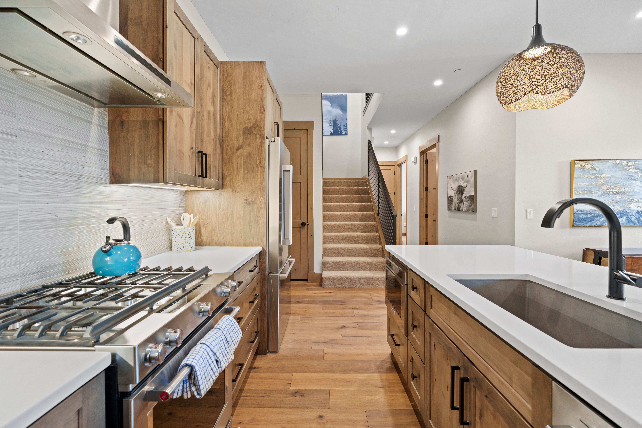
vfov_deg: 73.7
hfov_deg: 96.7
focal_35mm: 16
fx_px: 285
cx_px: 321
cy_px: 214
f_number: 5.6
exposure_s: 1/8
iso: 800
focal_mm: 16
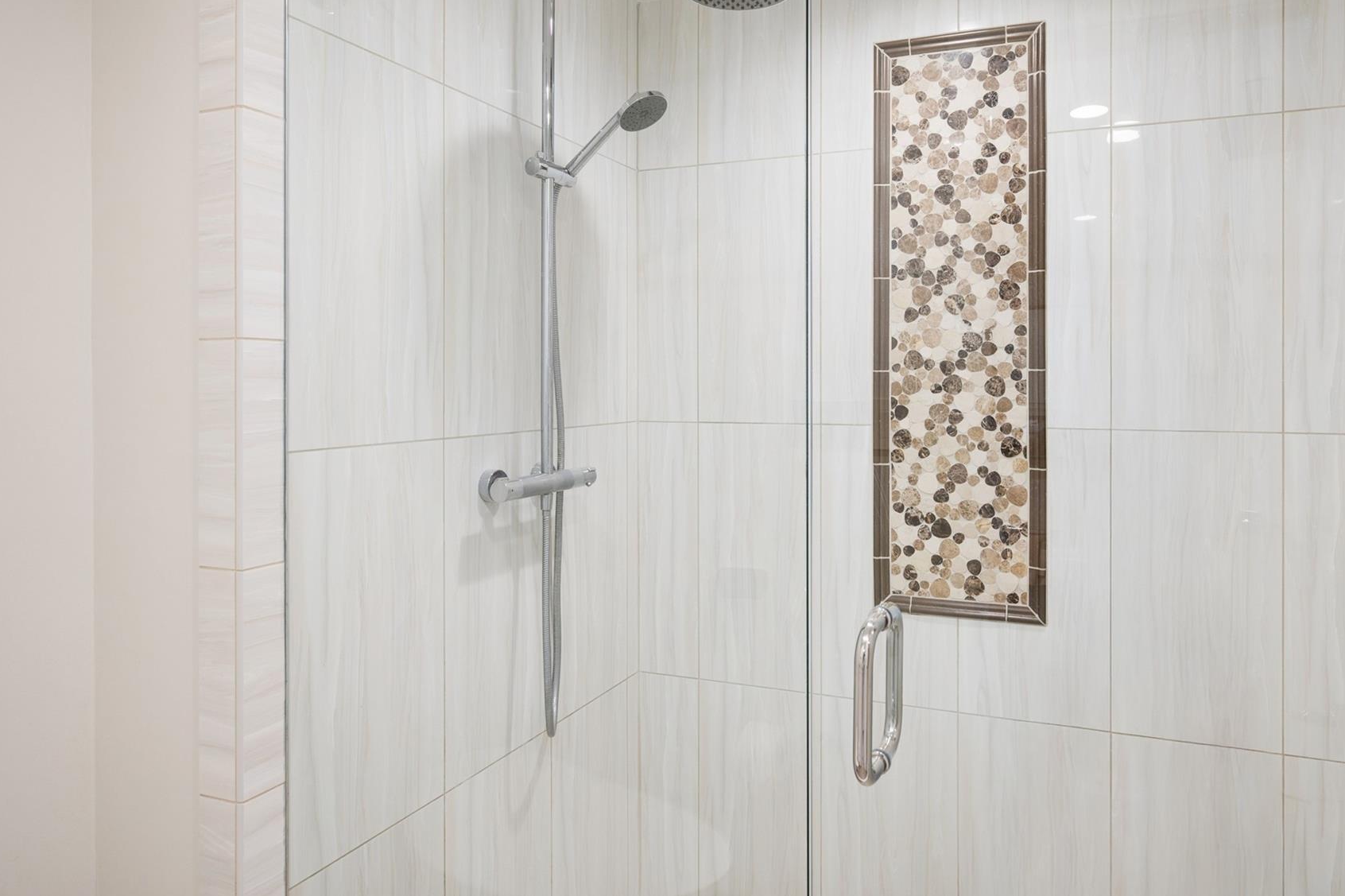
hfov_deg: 75.5
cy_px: 374
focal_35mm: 23
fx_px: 859
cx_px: 790
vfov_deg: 54.8
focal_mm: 19
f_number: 9
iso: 250
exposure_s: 1/3.33
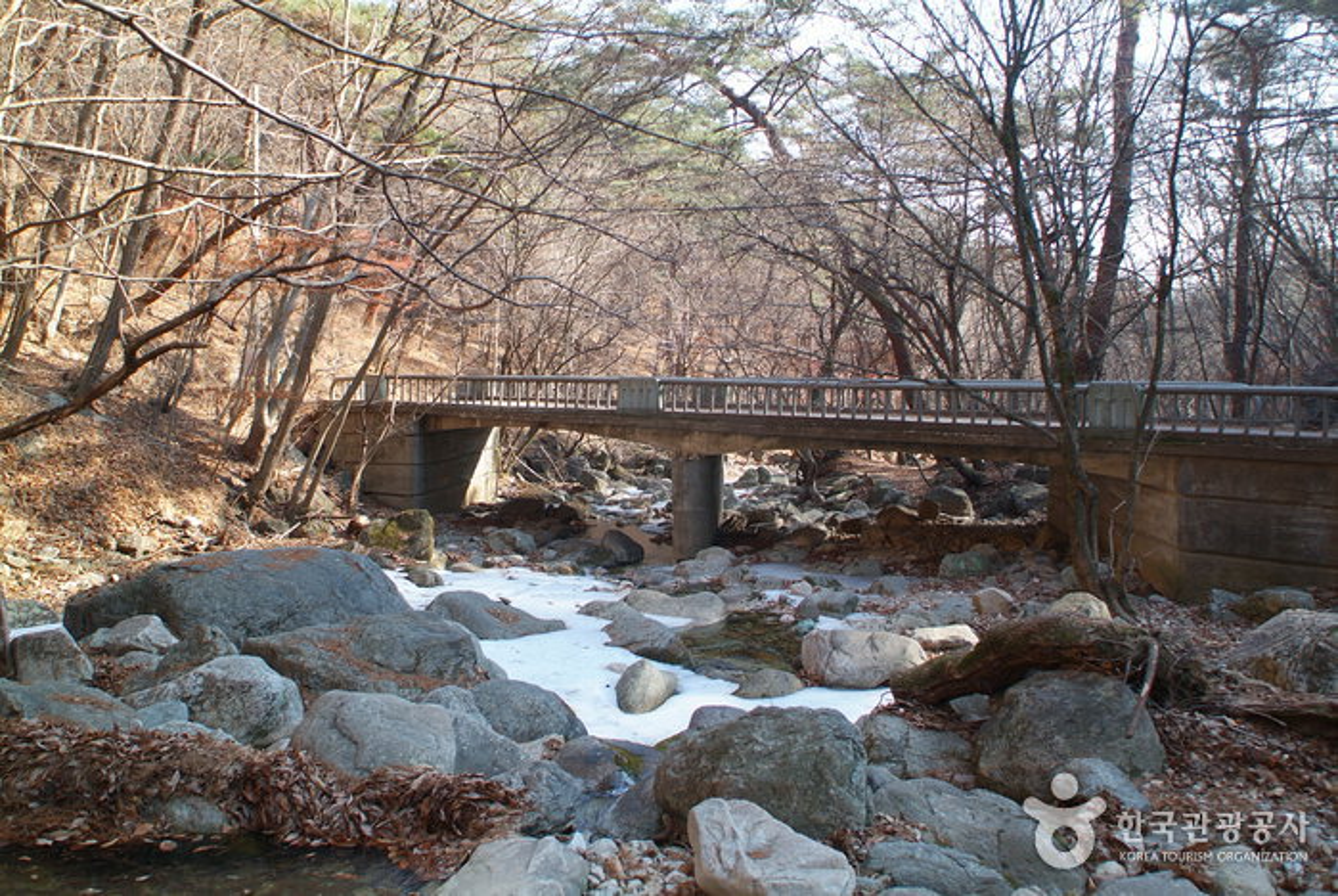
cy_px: 448
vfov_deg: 43.7
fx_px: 1116
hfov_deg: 61.9
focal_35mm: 30
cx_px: 669
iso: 100
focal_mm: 20
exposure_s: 1/60
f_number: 4
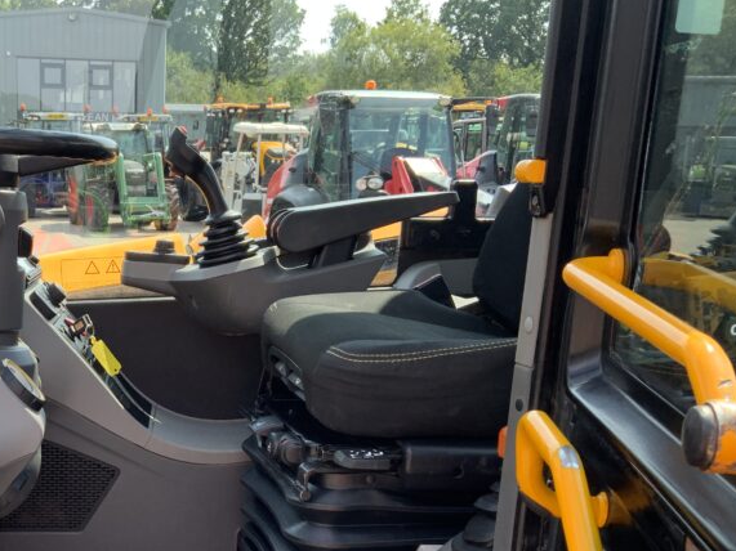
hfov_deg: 35.1
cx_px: 103
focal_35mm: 52
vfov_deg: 27.4
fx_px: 1105
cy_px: 451
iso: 16
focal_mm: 3
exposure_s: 1/284
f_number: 1.8
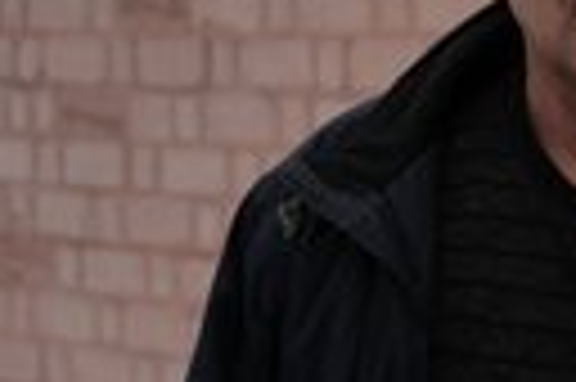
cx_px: 752
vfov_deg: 11.5
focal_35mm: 119
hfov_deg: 16.3
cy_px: 209
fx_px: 1902
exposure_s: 1/200
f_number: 4
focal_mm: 38
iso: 100
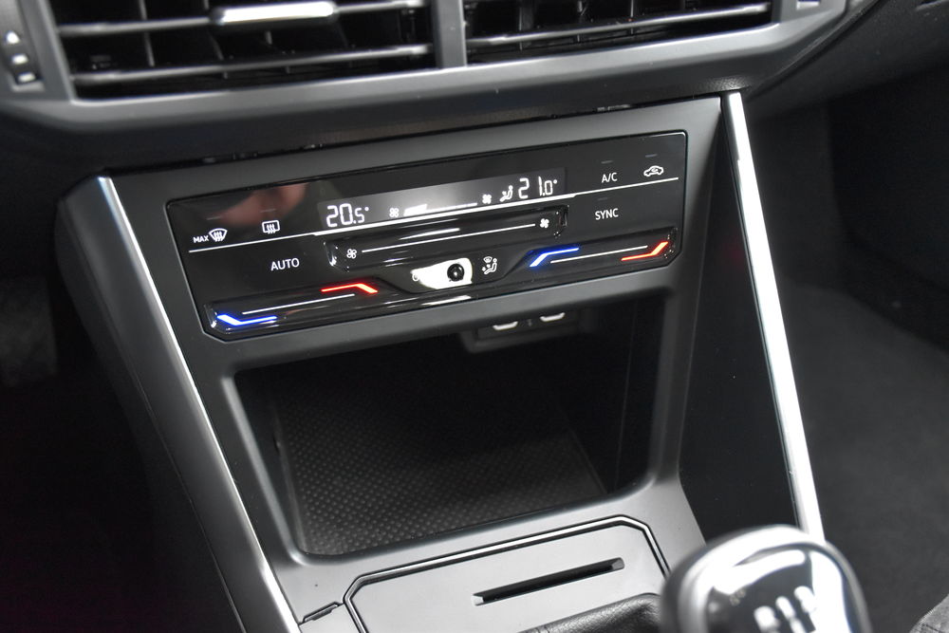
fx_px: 1068
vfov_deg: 33.0
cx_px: 474
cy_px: 316
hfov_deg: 47.9
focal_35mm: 40
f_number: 4
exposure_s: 1/60
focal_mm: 27
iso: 3200
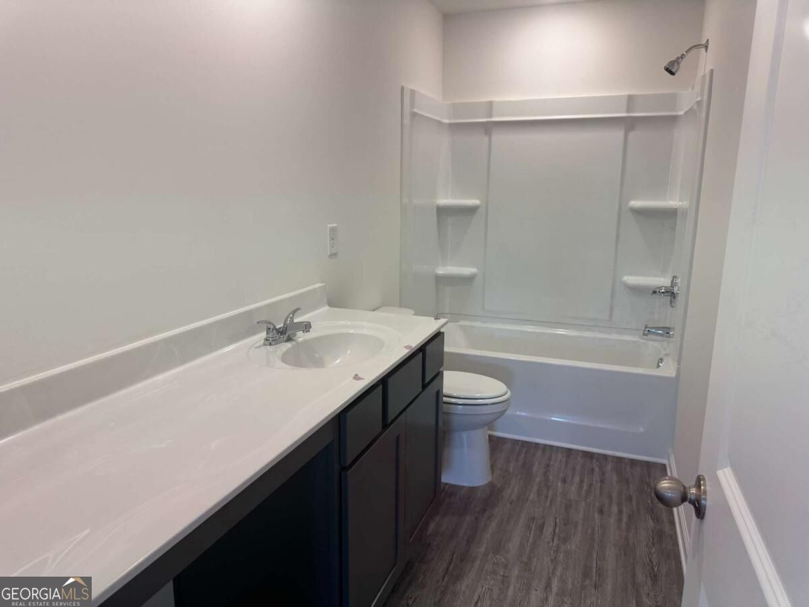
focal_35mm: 24
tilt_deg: -12.5
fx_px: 561
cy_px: 304
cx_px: 404
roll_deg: -0.9
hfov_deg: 71.6
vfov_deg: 56.8
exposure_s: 1/120
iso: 80
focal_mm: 6.76
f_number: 1.78
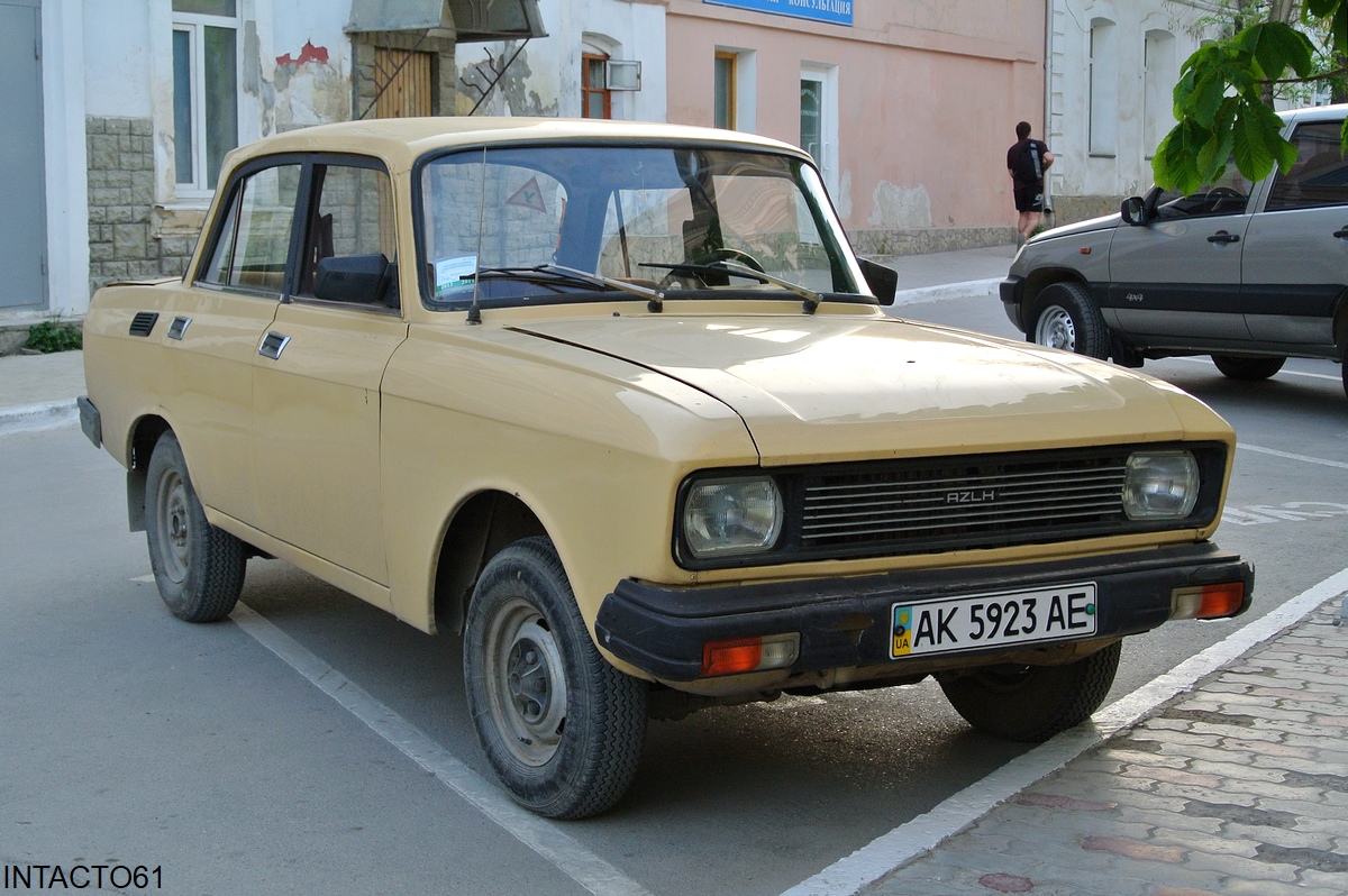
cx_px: 674
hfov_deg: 35.7
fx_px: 2095
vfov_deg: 24.2
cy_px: 448
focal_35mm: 56
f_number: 5
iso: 140
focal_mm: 21.1
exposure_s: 1/60
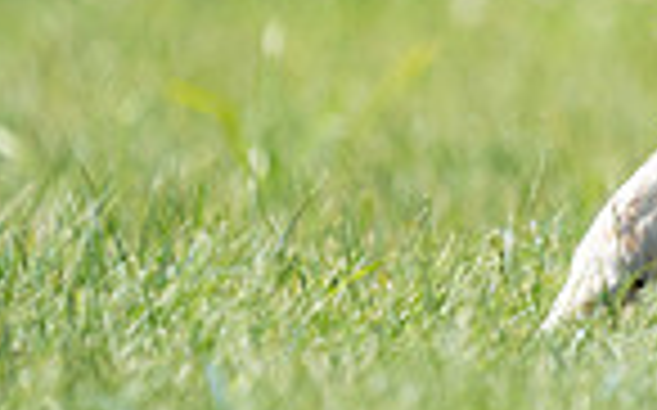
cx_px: 1089
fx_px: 40596
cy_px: -169
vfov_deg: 0.6
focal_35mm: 2269
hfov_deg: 0.9
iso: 1600
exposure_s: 1/4000
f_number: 6.3
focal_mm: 559
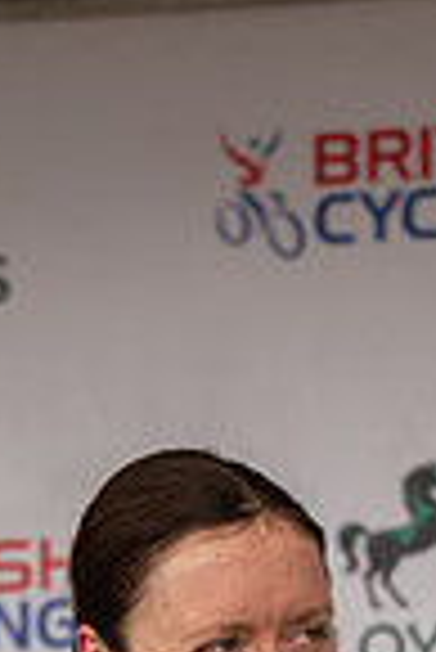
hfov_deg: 2.4
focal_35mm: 565
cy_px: 823
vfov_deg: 3.6
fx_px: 10239
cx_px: 243
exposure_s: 1/1000
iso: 250
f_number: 3.5
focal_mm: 182
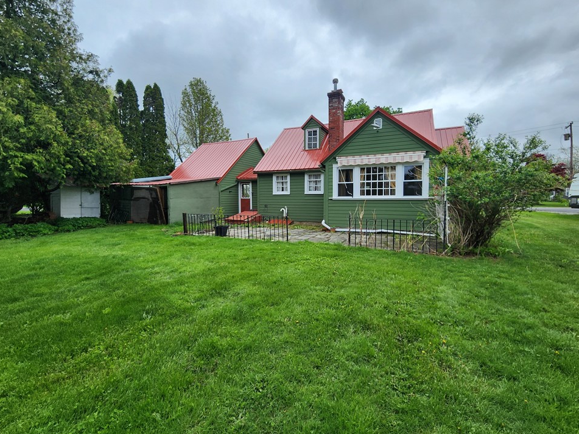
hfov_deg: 102.1
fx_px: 234
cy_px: 214
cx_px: 291
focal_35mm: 14
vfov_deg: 85.7
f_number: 2.2
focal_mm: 2.2
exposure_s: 1/601
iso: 50
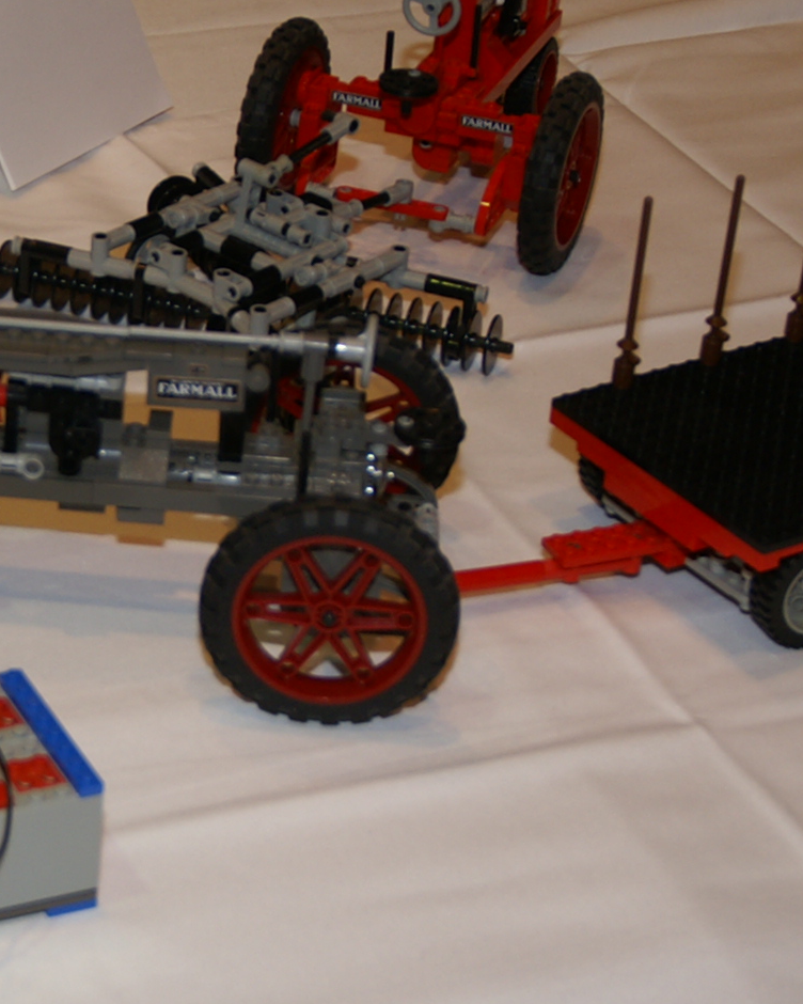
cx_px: 28
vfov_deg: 17.8
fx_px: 3208
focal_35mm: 108
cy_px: 450
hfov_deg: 14.1
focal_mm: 24
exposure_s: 1/60
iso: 200
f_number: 4
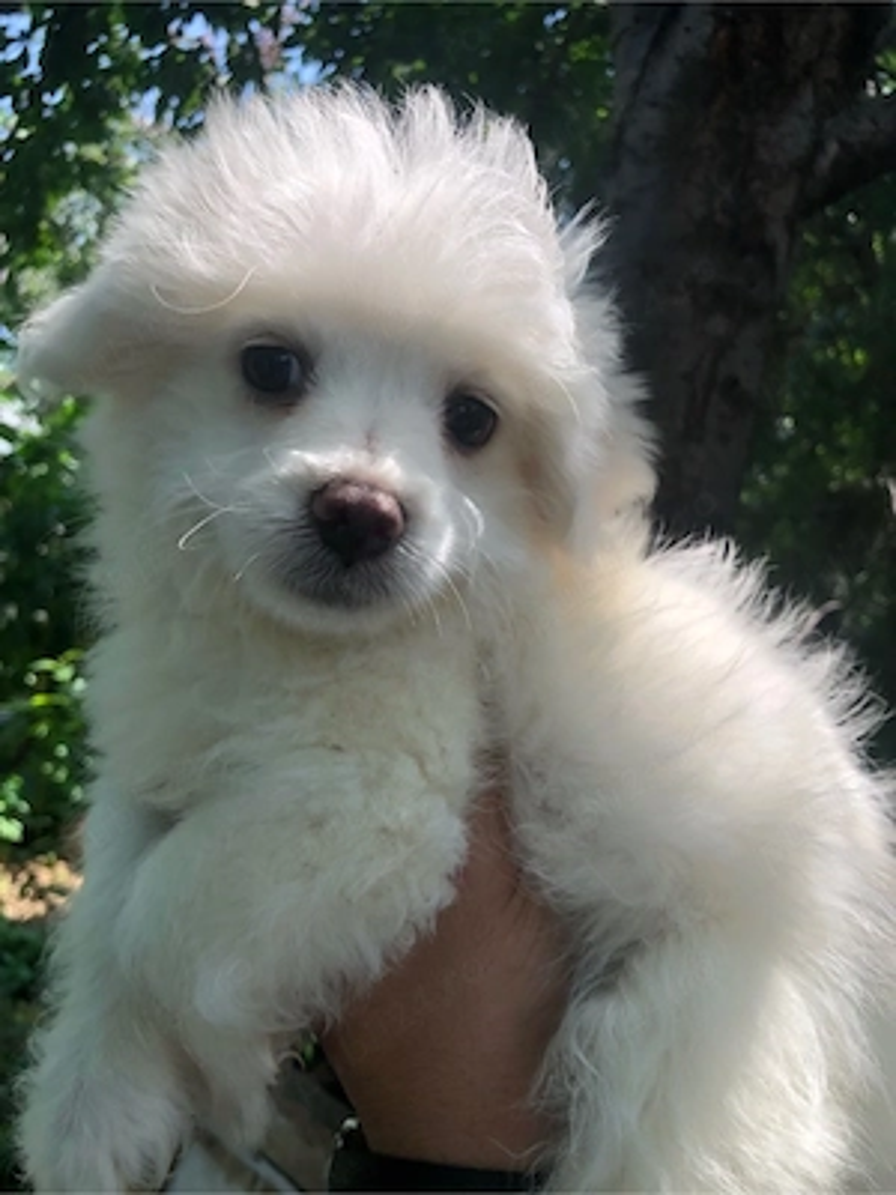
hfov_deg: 49.7
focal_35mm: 28
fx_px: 966
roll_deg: -7.2
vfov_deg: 63.4
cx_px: 448
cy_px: 598
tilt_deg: -0.6
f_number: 1.8
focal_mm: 3.99
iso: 20
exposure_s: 1/475
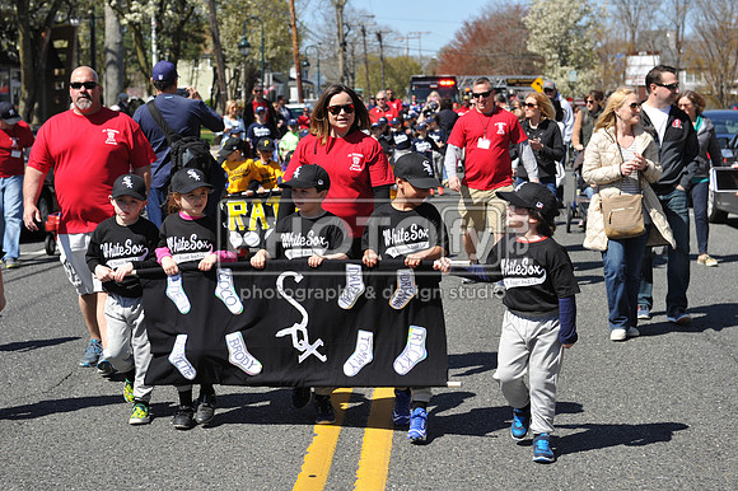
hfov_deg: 28.9
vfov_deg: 19.4
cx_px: 369
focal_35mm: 70
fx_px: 1434
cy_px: 246
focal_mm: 70
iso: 200
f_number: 5
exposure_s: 1/800
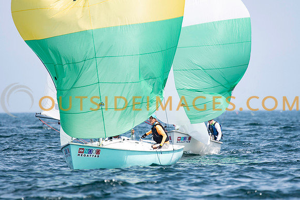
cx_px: 150
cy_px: 100
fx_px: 5251
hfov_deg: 3.3
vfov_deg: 2.2
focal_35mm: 630
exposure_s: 1/800
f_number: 5.6
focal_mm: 420
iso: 200
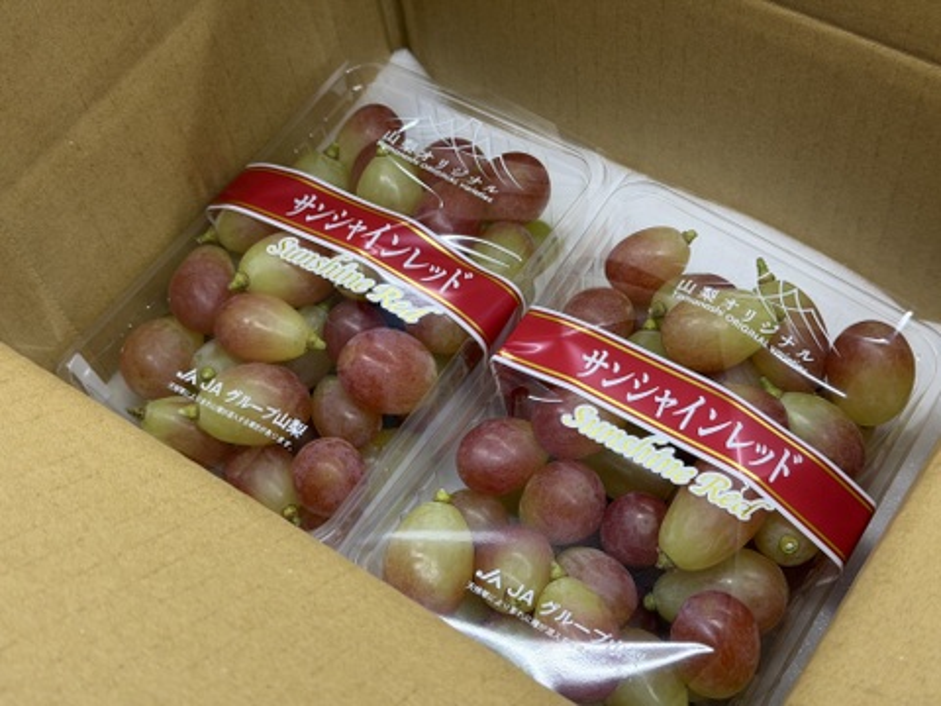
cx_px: 470
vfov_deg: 30.3
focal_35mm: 48
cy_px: 353
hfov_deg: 39.7
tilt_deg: -55.6
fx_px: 1305
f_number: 1.78
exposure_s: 1/201
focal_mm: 6.76
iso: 64
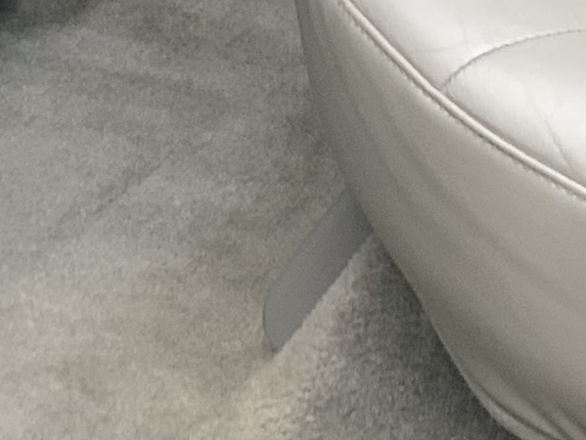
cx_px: 381
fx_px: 3454
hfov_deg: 9.7
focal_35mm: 204
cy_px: -584
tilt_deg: -17.3
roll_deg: -0.4
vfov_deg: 6.9
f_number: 1.8
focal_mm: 3
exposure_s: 1/122
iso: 40
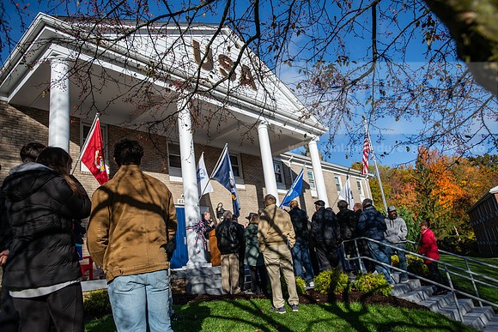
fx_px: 360
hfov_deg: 69.4
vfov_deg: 49.6
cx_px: 249
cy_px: 166
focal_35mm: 26
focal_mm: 26
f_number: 4
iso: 80
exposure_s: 1/800
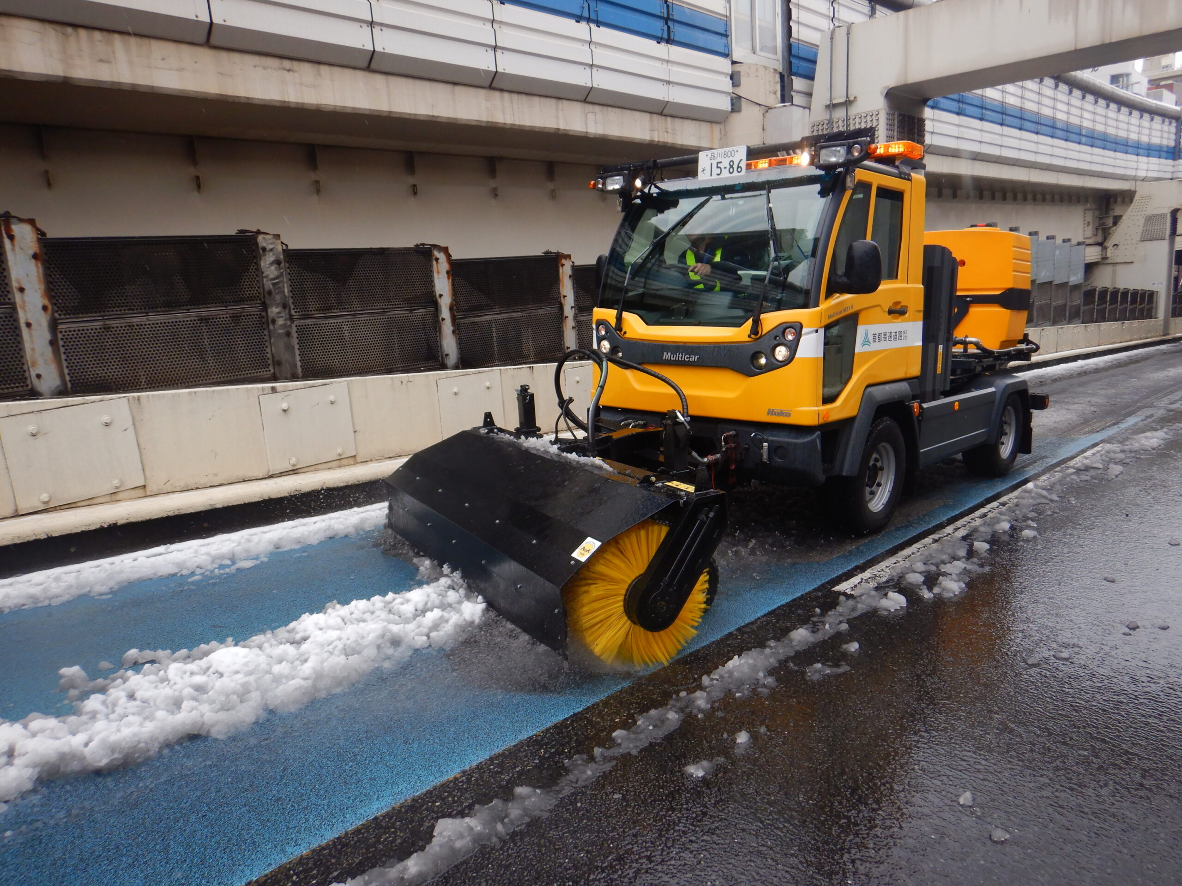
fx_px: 820
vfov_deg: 56.8
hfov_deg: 71.6
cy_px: 443
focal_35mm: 24
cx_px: 591
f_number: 2.8
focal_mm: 4.3
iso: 125
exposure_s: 1/640
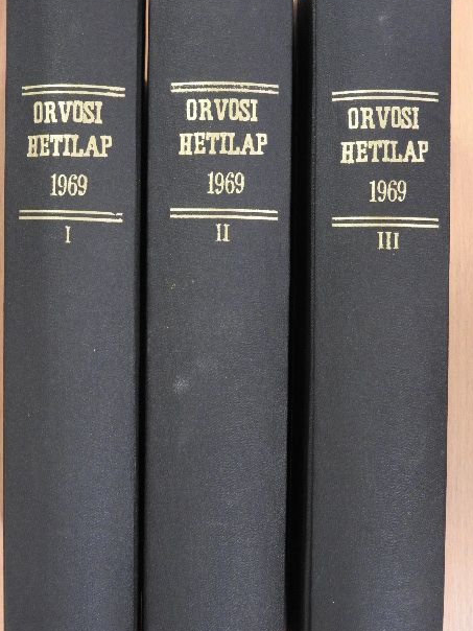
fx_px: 966
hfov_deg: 27.5
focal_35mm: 53
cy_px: 303
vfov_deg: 36.2
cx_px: 226
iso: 720
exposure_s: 1/8
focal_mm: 9
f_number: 4
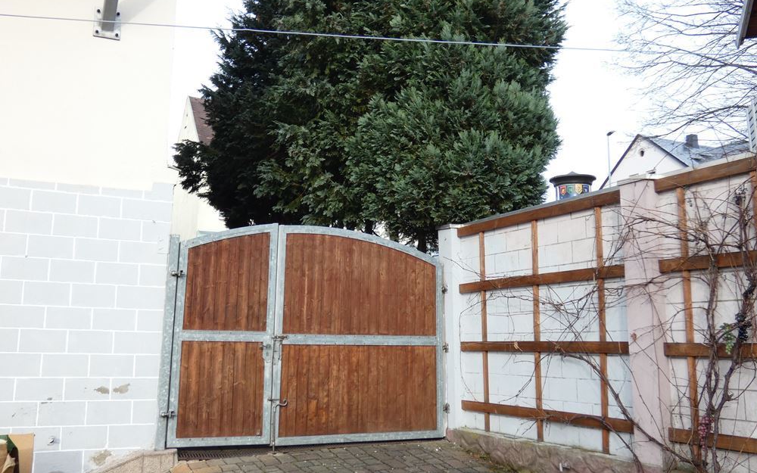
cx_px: 375
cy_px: 196
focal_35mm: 38
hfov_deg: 51.5
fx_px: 784
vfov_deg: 33.5
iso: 80
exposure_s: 1/160
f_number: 3.4
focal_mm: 6.2
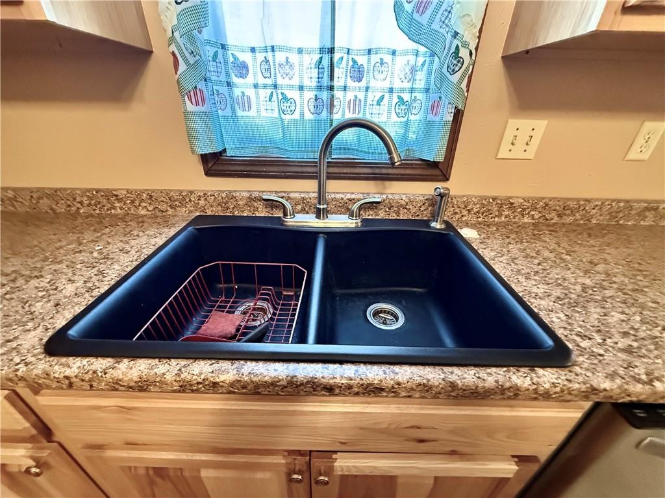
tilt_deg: -28.1
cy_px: 249
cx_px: 332
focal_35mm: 14
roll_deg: +0.1
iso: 1000
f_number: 2.2
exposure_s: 1/60
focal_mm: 2.22
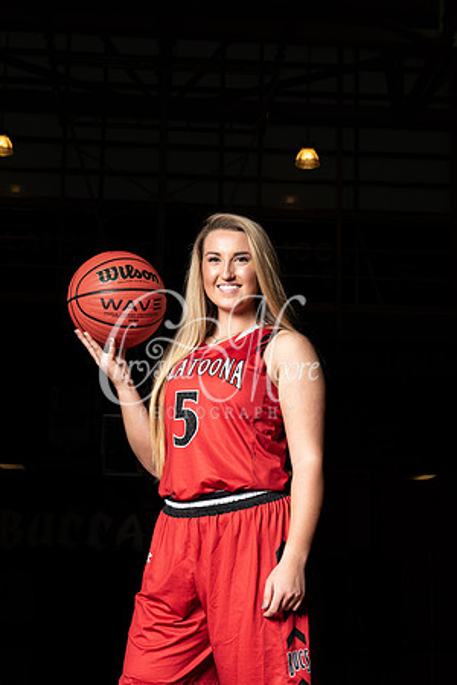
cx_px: 228
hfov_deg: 19.5
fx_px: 1333
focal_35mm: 70
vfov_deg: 28.8
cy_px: 342
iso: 320
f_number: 14
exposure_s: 1/200
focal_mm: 70
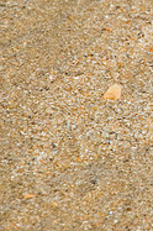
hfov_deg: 1.2
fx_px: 7467
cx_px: 339
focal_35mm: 1167
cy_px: 14
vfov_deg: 1.8
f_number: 22
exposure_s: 1/180
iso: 400
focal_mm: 250
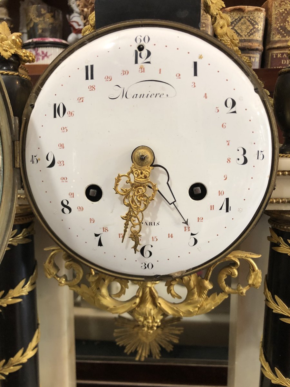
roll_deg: +1.0
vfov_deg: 63.4
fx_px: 313
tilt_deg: -8.4
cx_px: 145
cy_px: 194
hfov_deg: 49.7
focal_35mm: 28
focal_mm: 4
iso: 50
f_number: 1.8
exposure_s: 1/17
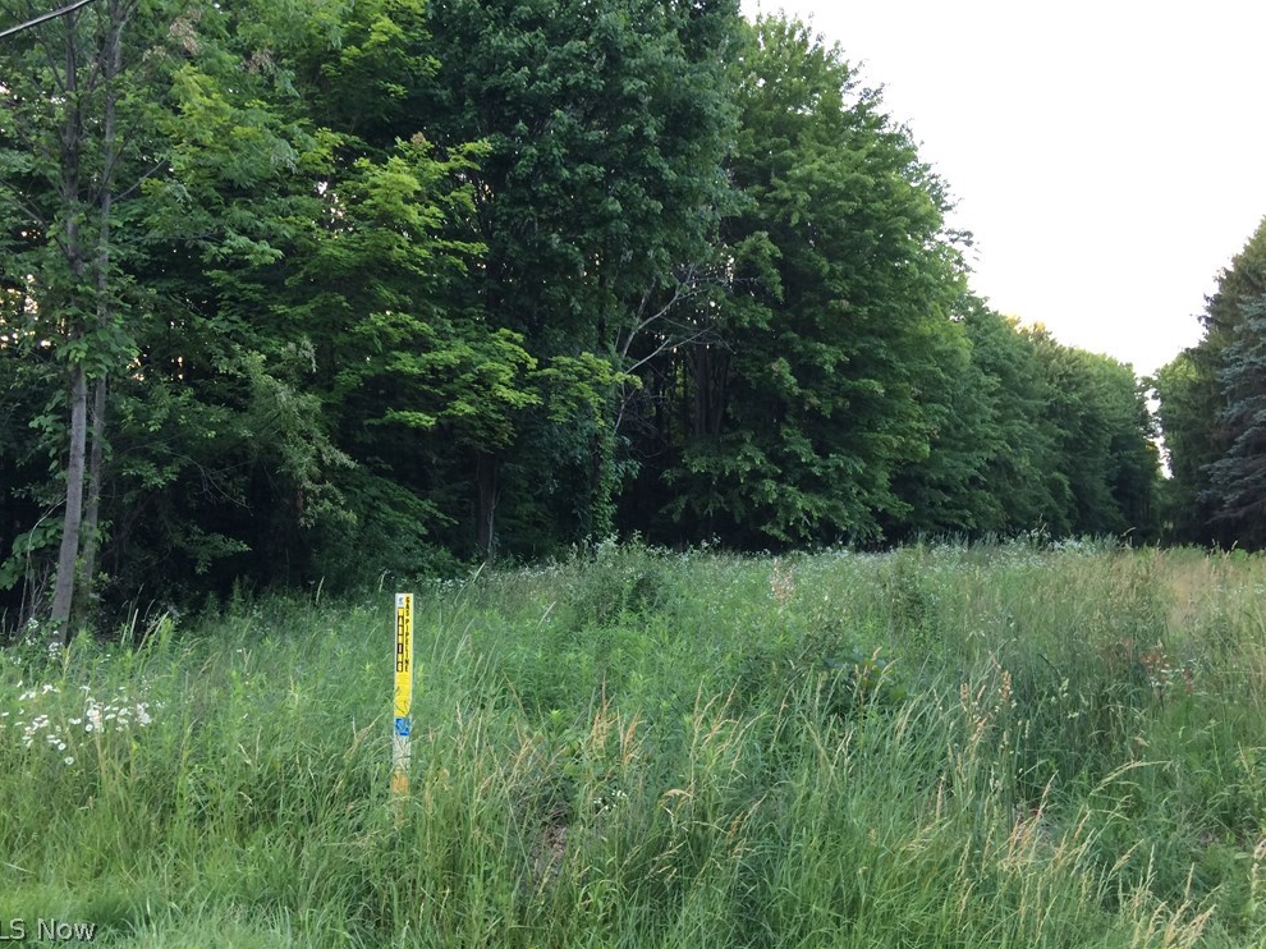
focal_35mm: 30
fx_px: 1097
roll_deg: +0.3
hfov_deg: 60.0
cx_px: 618
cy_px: 459
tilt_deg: +4.5
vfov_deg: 46.8
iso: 40
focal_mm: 4.15
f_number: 2.2
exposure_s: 1/30
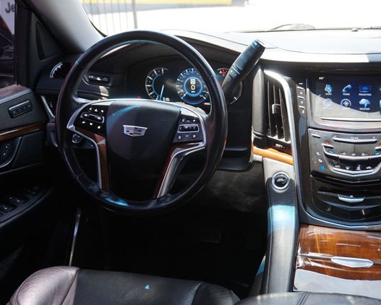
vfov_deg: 36.5
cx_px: 214
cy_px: 152
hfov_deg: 44.7
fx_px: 462
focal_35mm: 41
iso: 320
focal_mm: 24
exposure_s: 1/60
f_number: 4.5
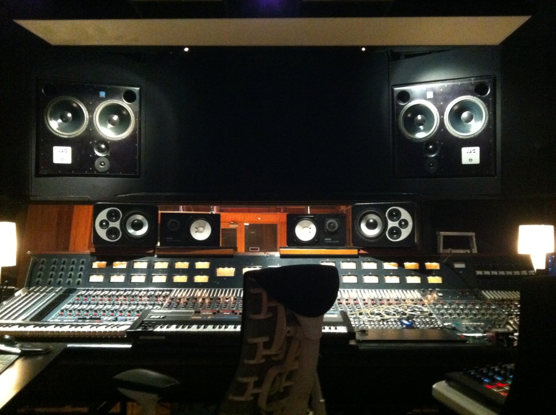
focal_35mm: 35
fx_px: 561
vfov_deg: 40.6
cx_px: 278
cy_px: 208
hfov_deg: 52.7
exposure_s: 1/15
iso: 1000
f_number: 2.8
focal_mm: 3.85
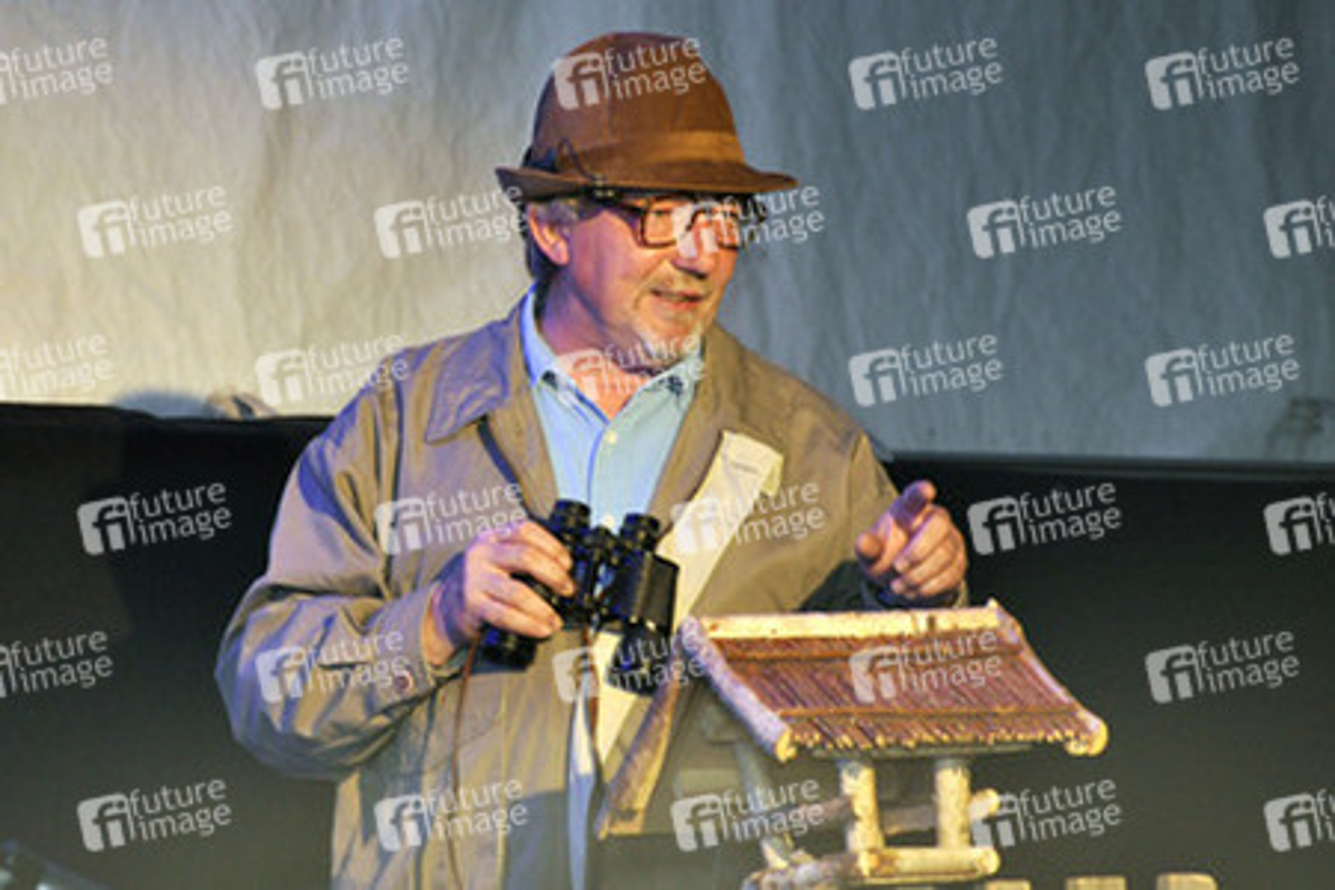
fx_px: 11124
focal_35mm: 300
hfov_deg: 6.9
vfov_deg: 4.6
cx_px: 668
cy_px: 445
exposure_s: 1/60
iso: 1000
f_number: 6.3
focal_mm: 200
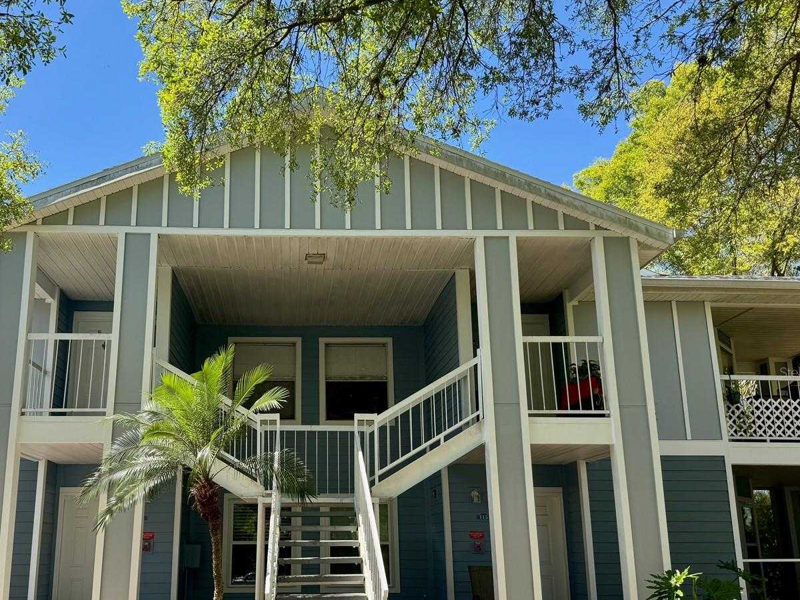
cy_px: 372
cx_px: 309
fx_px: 740
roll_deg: +0.1
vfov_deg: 43.8
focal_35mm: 32
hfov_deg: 56.3
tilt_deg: +11.9
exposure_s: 1/1637
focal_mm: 6.76
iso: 80
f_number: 1.78
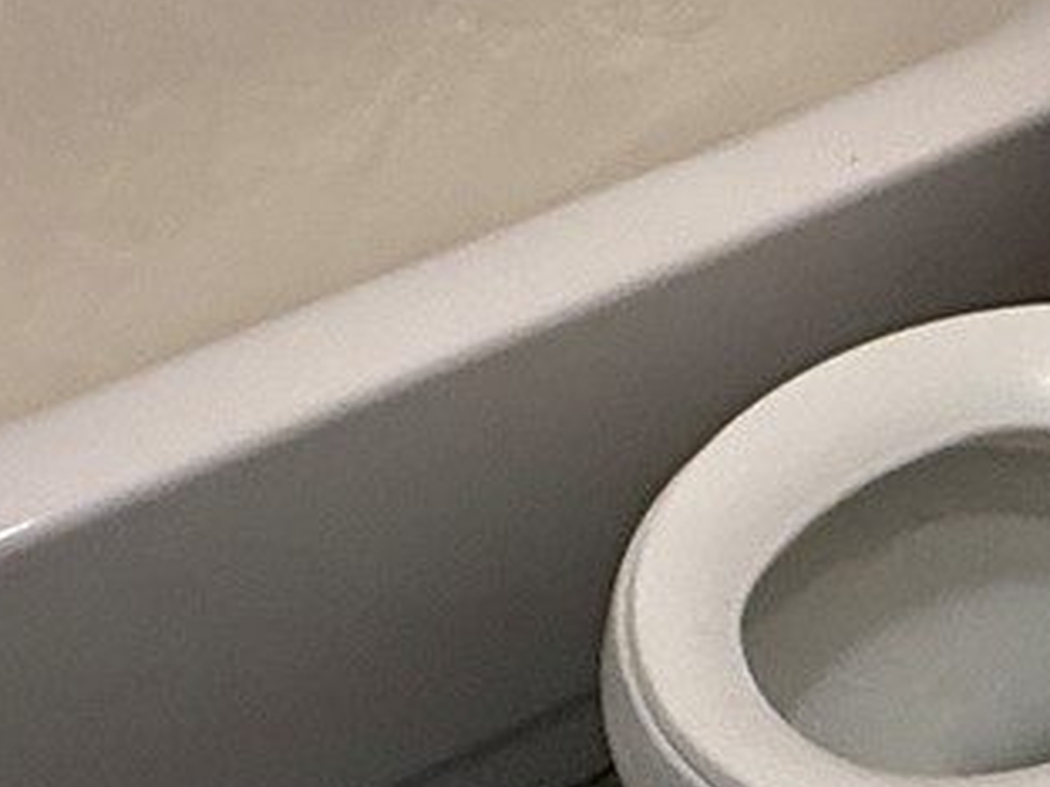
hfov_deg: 21.3
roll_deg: +2.4
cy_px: -676
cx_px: 562
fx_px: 2791
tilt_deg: -18.5
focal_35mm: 92
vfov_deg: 14.1
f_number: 2.2
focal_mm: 2.22
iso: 320
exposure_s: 1/120
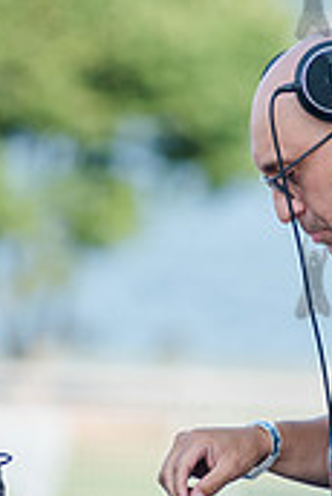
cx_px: 312
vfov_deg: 3.1
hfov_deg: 2.0
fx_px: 9290
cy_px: 267
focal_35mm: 673
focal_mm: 200
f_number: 4
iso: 500
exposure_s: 1/1000
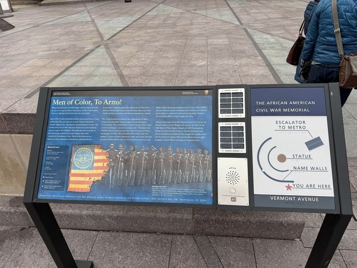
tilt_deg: -33.5
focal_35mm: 24
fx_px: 248
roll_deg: +2.0
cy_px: 134
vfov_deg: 56.8
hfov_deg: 71.6
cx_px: 178
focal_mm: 6.76
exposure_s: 1/772
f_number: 1.78
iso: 80
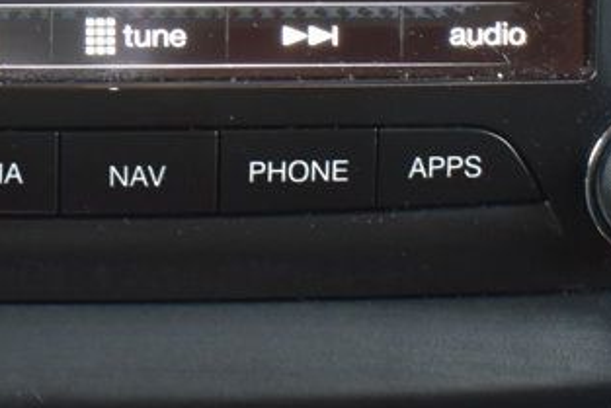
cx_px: 168
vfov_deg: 8.6
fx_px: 2666
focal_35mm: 157
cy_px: -94
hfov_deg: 13.0
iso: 560
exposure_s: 1/15
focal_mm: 32
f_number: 6.3
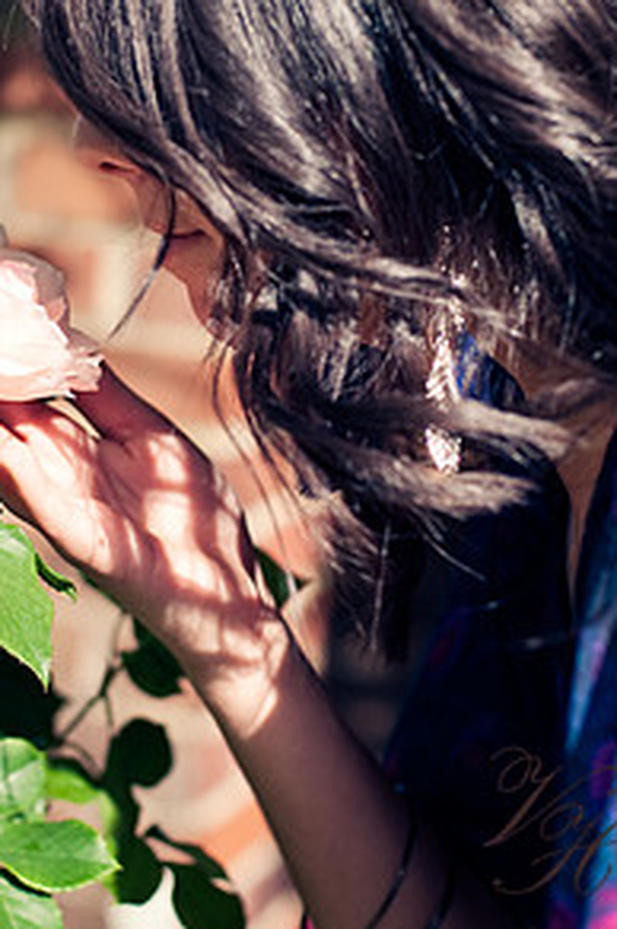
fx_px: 1984
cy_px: 242
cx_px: 218
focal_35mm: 77
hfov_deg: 17.6
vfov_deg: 26.0
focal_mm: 50
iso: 320
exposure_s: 1/3200
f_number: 2.8
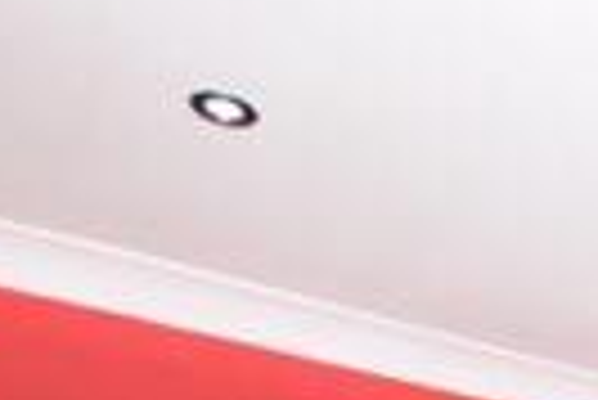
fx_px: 1231
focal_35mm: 74
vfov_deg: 14.0
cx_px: 1093
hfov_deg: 19.7
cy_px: 910
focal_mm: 10
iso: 400
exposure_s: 1/200
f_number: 7.1
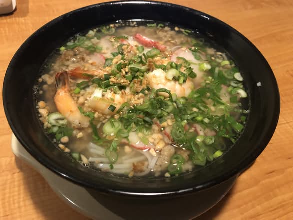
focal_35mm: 28
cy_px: 110
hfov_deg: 63.4
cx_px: 146
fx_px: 237
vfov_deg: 49.8
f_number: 1.8
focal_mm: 3.99
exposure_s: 1/6
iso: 100
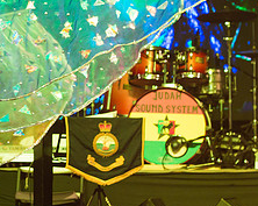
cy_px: -21
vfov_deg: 5.1
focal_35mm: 303
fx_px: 2311
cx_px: -49
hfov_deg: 6.4
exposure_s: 1/160
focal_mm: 98
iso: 2500
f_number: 5.6
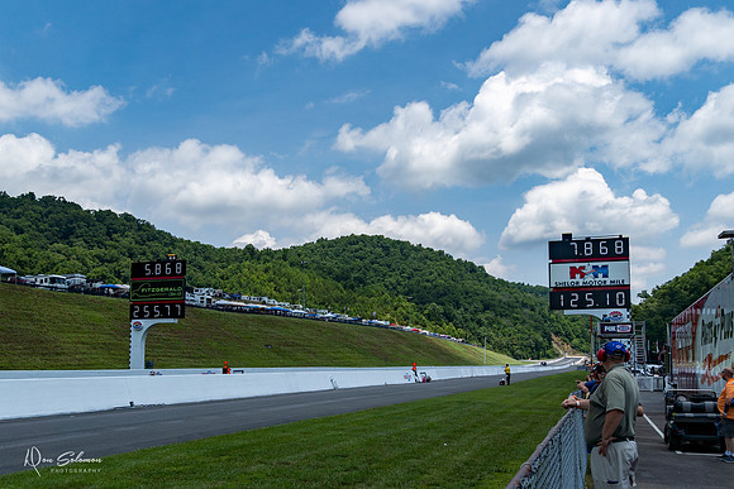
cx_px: 356
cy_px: 305
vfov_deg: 36.8
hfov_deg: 53.2
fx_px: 732
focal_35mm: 36
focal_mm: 18
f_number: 5.6
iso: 100
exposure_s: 1/1600
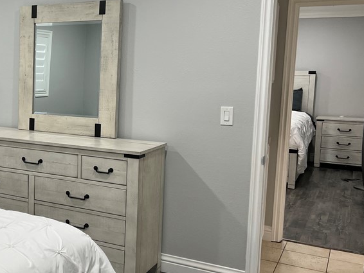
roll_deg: -0.7
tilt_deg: -6.0
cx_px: 44
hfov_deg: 38.0
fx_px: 494
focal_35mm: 47
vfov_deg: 30.9
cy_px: 119
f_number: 1.5
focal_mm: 5.7
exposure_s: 1/120
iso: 100
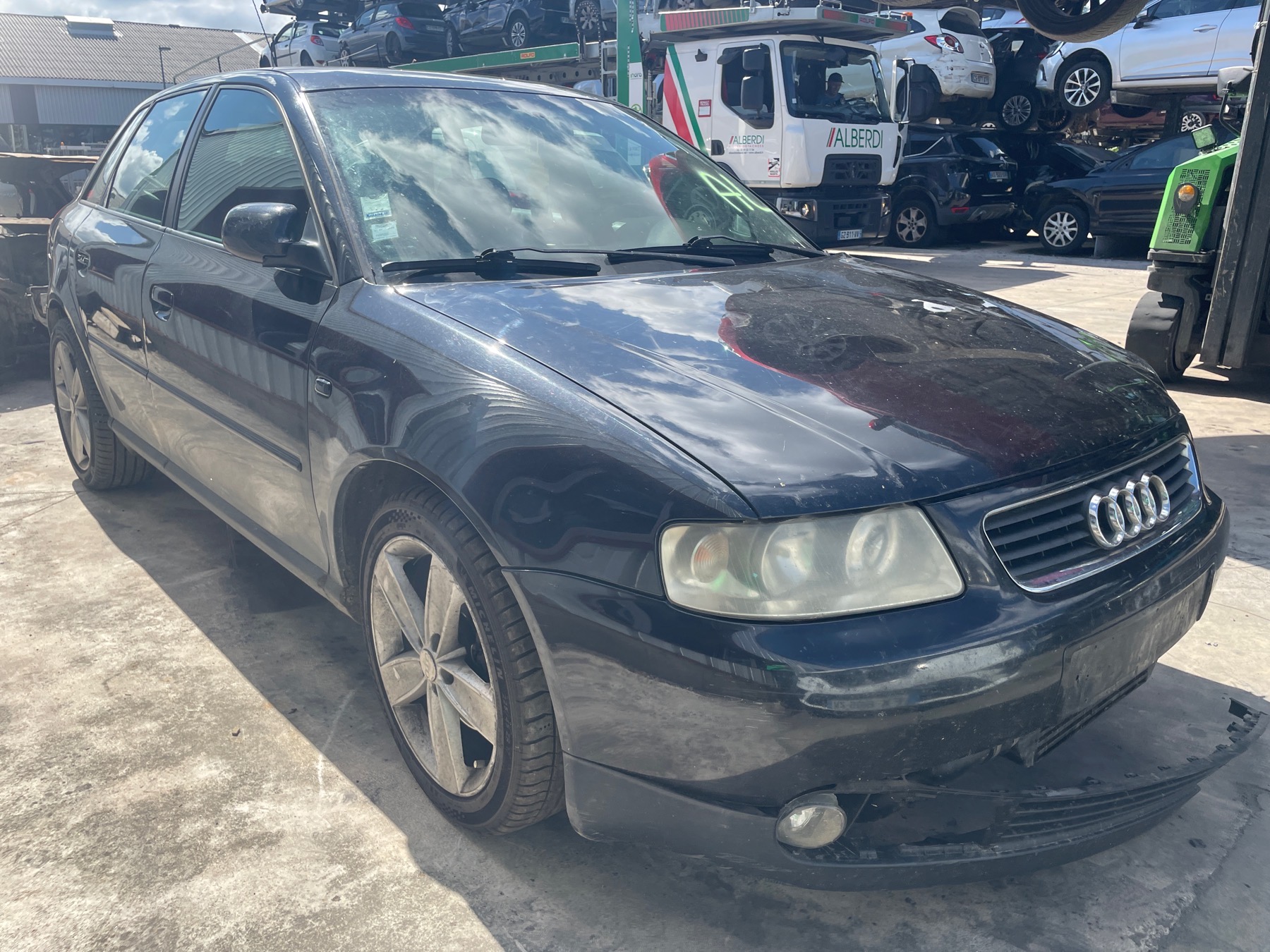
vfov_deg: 53.1
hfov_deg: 67.3
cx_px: 635
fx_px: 954
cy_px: 476
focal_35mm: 26
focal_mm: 4.2
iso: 32
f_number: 1.6
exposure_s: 1/1667
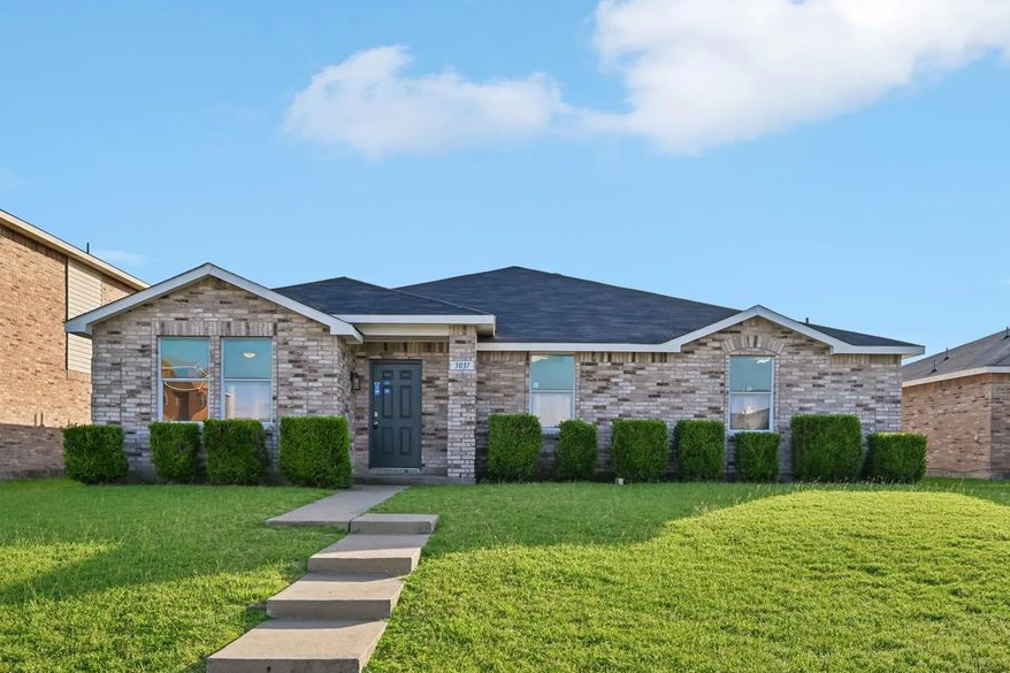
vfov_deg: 46.4
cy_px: 354
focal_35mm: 28
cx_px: 505
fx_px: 785
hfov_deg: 65.5
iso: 400
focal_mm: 24
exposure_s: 1/800
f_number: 8
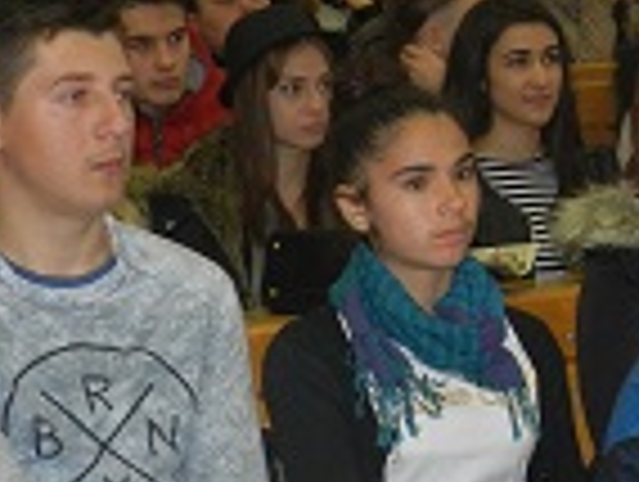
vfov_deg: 9.7
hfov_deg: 12.6
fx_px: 2829
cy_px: 144
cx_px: 788
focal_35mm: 153
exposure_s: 1/30
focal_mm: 9.4
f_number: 4.4
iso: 220
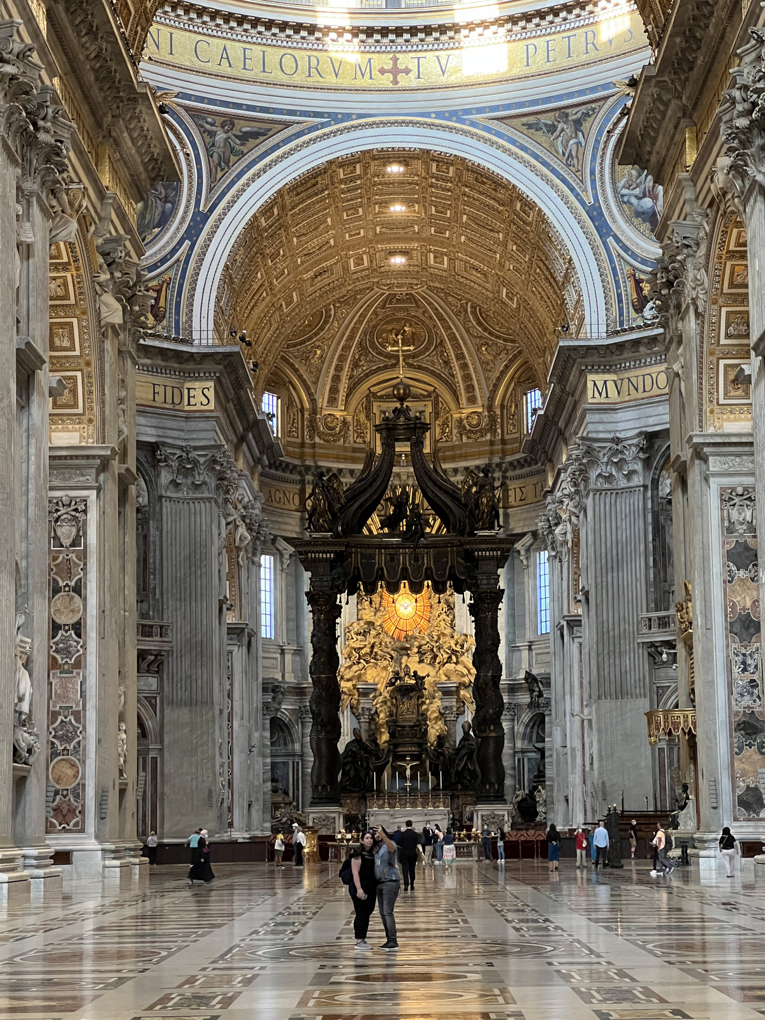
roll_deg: +0.9
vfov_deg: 25.3
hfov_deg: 19.1
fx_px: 2269
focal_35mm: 77
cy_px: 510
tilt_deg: +8.5
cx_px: 382
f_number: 2.8
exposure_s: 1/50
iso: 800
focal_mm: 9
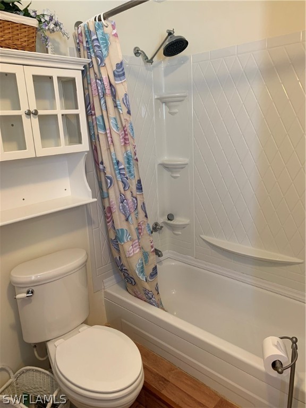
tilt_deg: -14.1
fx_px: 306
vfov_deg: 67.3
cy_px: 204
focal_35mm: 26
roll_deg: +2.7
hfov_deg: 53.1
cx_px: 153
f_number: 1.8
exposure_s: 1/60
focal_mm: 4.25
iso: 125
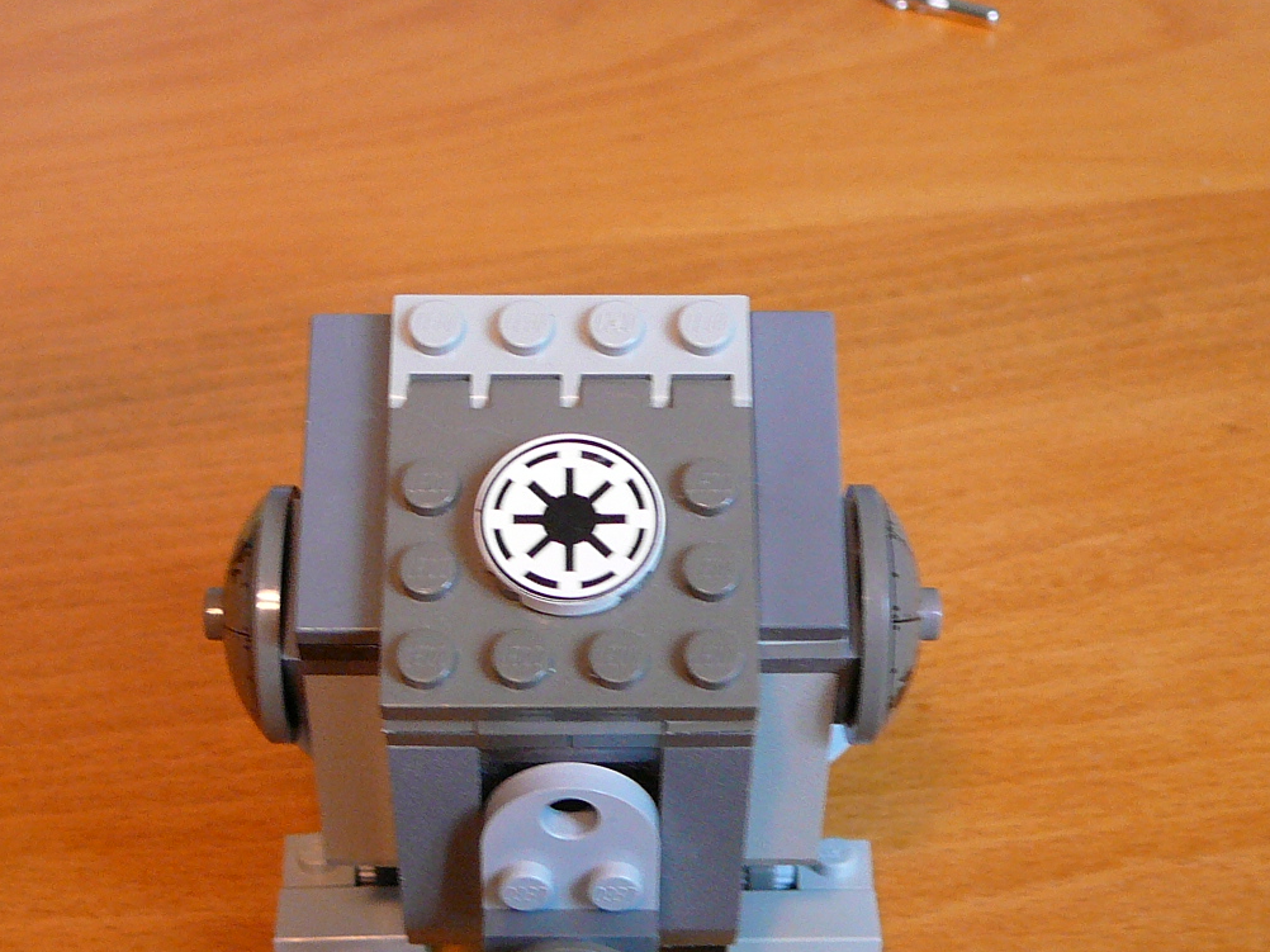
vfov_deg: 21.3
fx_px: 2531
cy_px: 539
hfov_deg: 28.1
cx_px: 522
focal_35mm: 69
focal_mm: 6.4
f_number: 3.2
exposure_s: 1/15
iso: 200
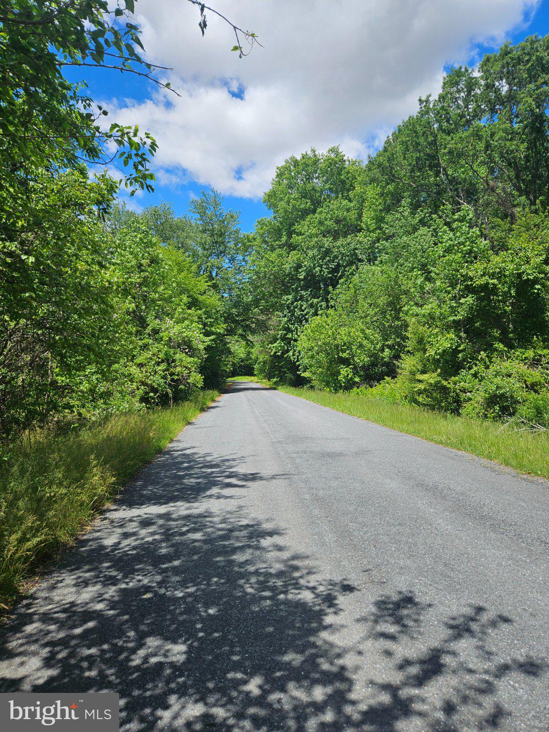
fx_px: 486
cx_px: 274
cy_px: 366
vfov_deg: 73.9
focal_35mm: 23
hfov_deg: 58.9
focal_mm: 5.4
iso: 25
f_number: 1.8
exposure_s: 1/1994
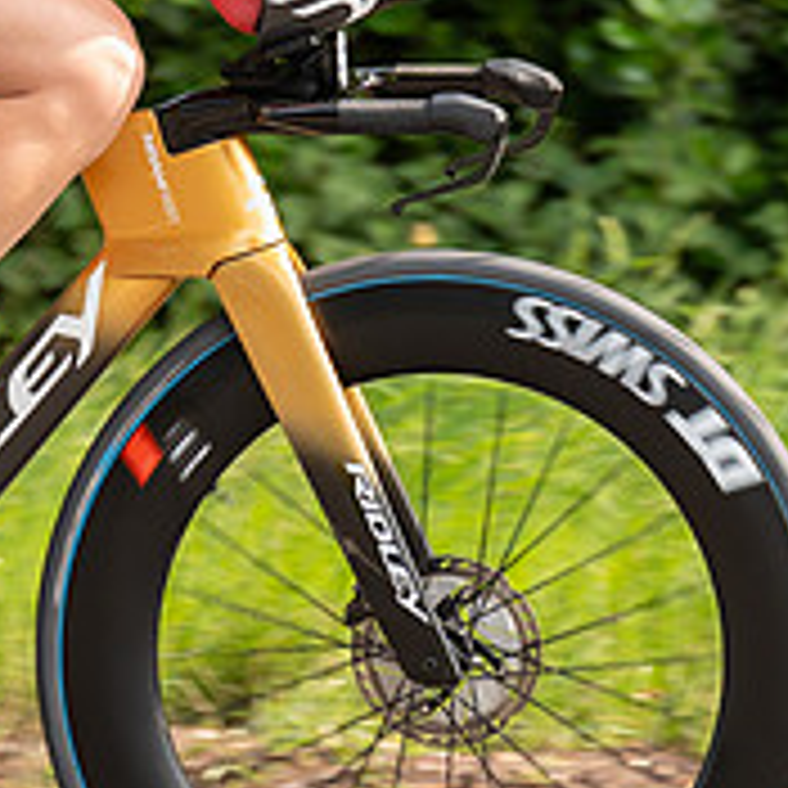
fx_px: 24029
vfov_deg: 1.9
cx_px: -58
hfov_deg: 1.9
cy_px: 22
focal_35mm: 933
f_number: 3.2
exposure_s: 1/1000
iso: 320
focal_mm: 200
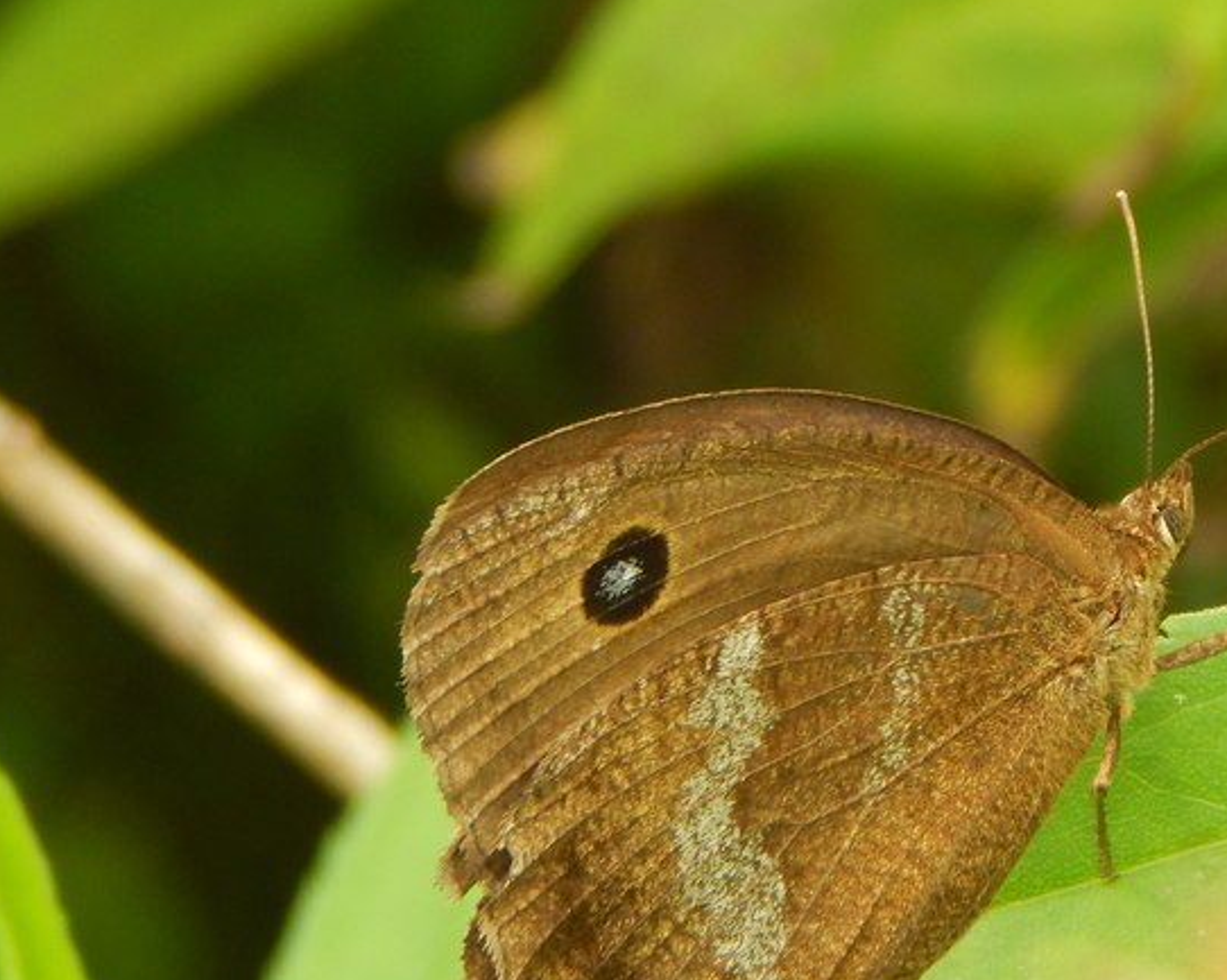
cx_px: 798
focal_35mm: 429
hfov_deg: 4.5
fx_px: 15570
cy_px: 604
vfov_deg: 3.6
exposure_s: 1/40
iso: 125
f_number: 5.7
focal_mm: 50.1
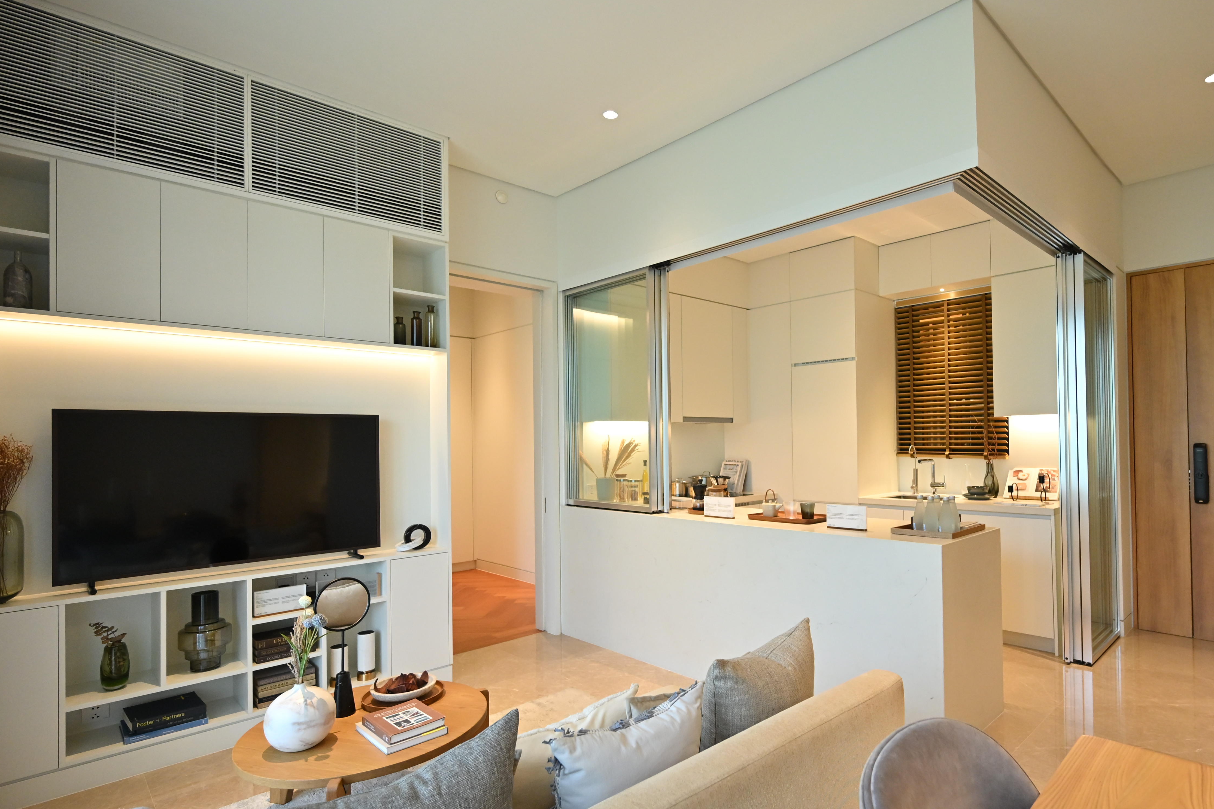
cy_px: 432
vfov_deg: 64.5
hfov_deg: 86.3
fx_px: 641
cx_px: 700
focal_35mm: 19
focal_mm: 14
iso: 2000
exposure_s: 1/160
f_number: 4
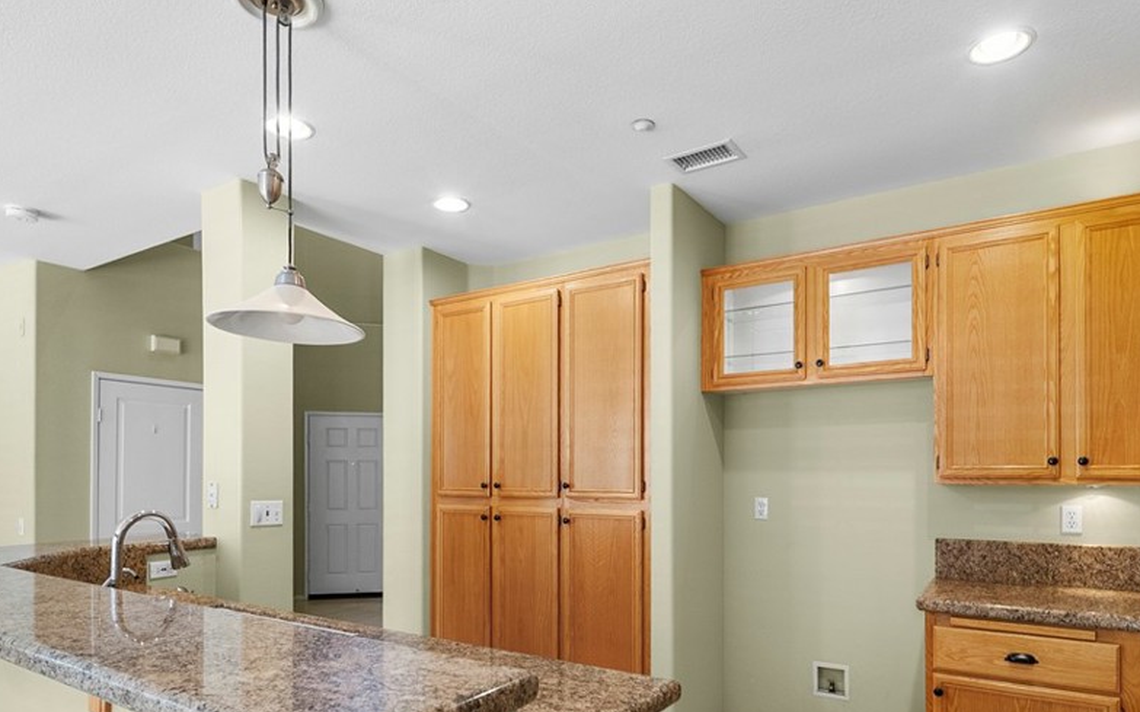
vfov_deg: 58.1
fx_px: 621
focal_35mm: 20
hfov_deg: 85.0
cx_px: 550
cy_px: 483
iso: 800
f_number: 5
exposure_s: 1/13
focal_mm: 10
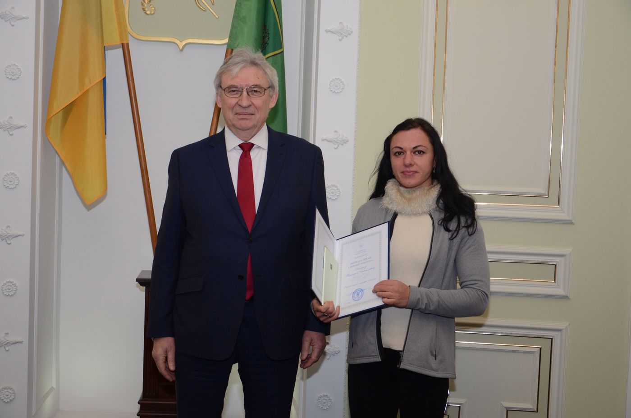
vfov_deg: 23.7
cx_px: 316
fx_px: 997
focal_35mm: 57
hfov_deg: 35.1
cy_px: 209
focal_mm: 38
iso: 1000
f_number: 4.5
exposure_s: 1/200
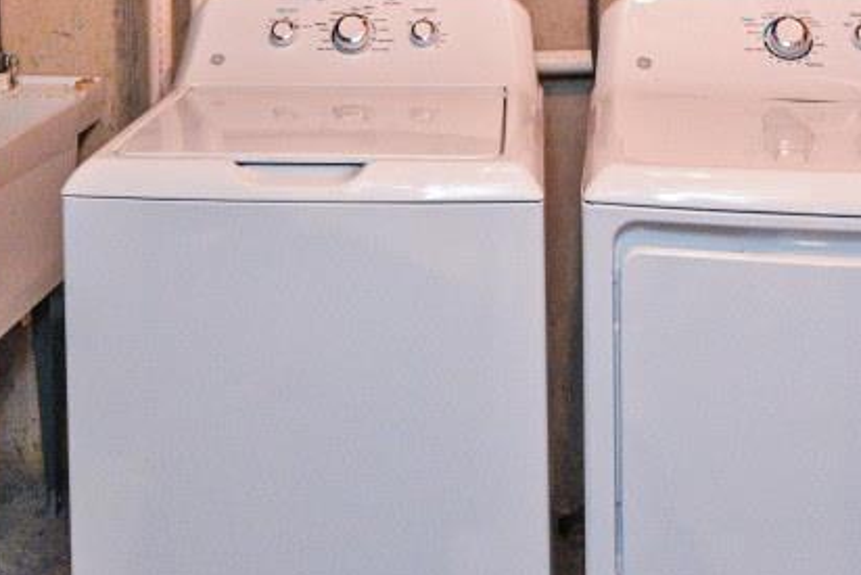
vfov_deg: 23.4
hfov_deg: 38.9
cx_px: 405
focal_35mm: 51
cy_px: -176
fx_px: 1220
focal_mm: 14
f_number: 4
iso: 3200
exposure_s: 1/60
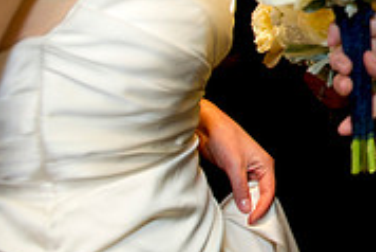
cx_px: 518
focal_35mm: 78
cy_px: -106
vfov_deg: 16.3
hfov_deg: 22.6
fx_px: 815
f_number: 3.5
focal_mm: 24
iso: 640
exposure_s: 1/160
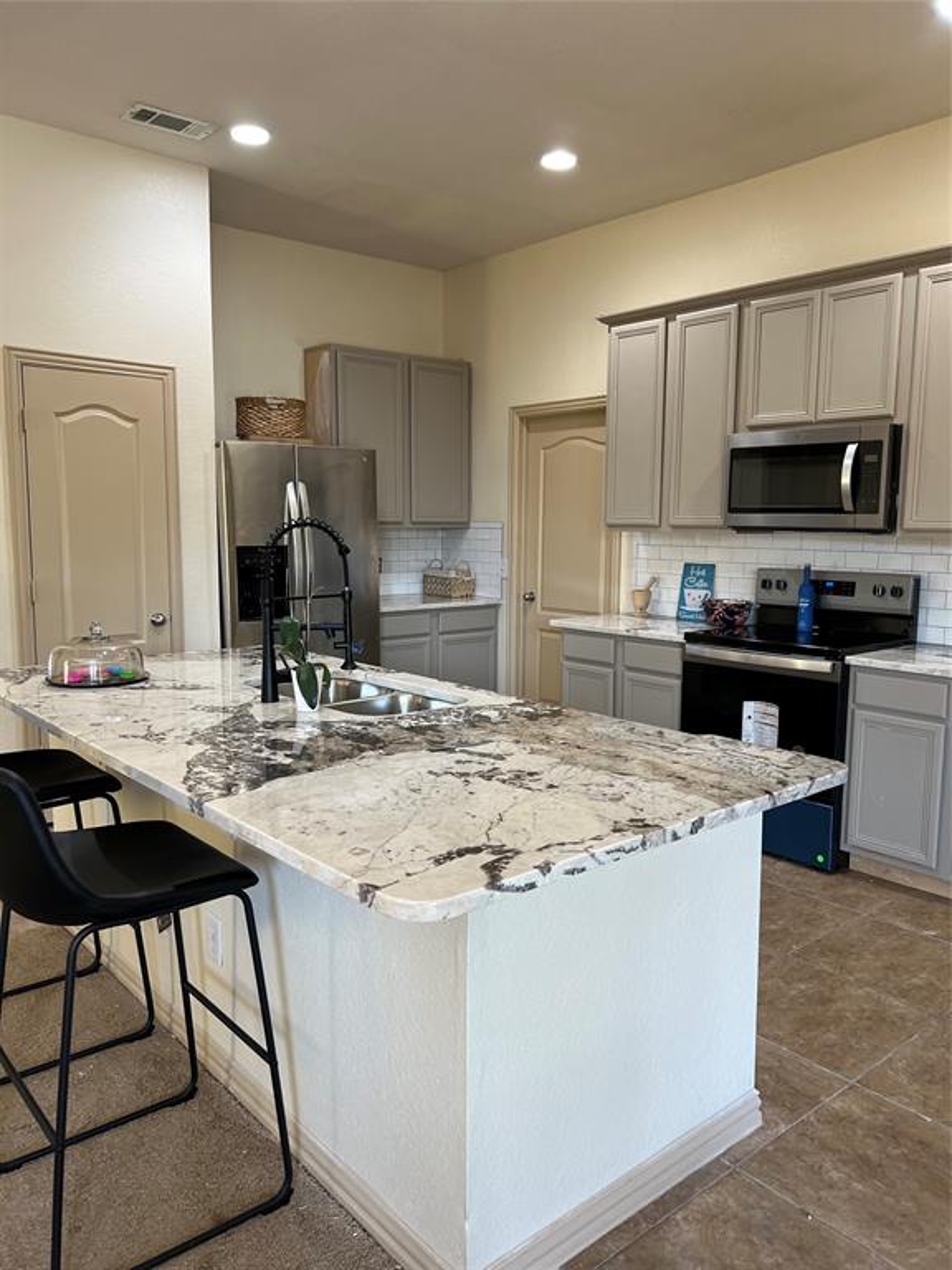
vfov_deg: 67.3
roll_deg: -1.1
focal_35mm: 26
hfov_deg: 53.1
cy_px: 635
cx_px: 476
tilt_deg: -7.4
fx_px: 953
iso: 100
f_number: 1.5
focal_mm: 5.7
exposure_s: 1/60
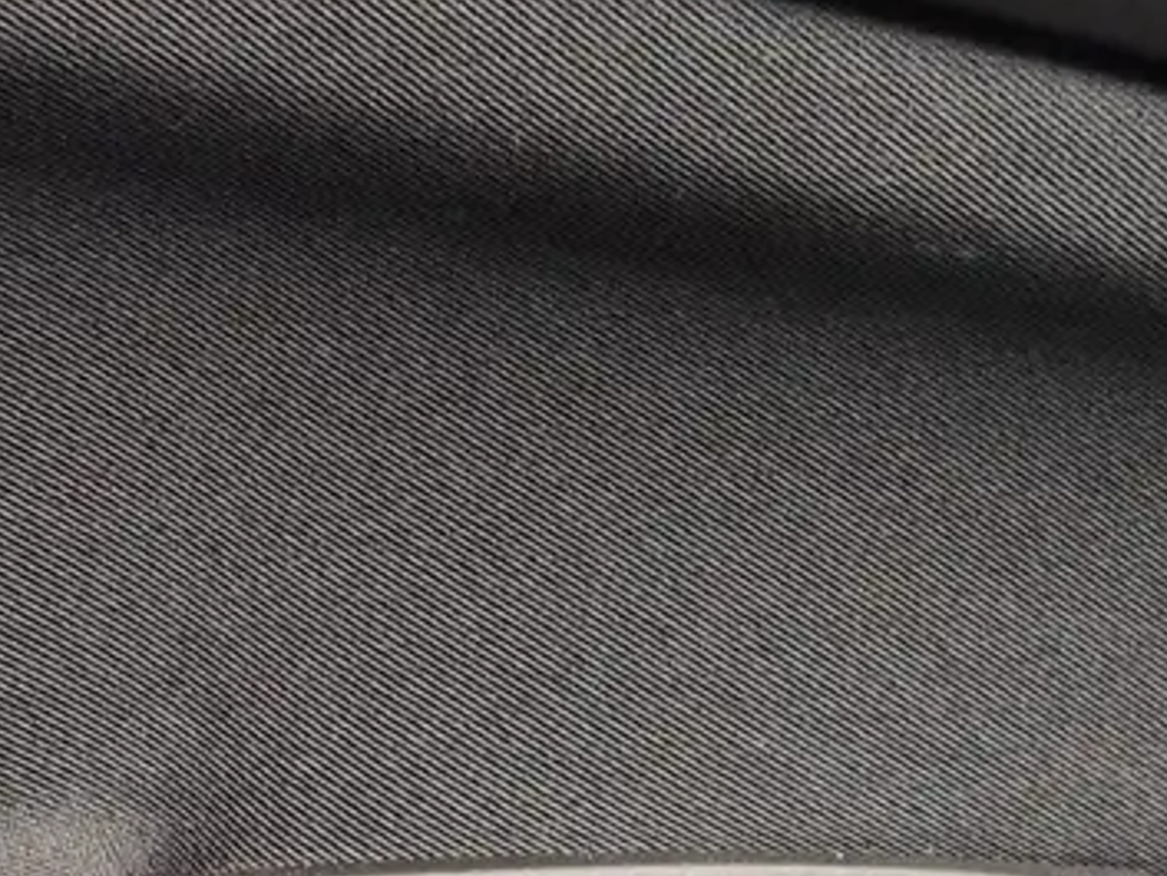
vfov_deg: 11.7
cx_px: 466
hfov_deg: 15.7
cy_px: 969
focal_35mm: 125
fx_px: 4216
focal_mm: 5.4
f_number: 1.8
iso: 250
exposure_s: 1/100
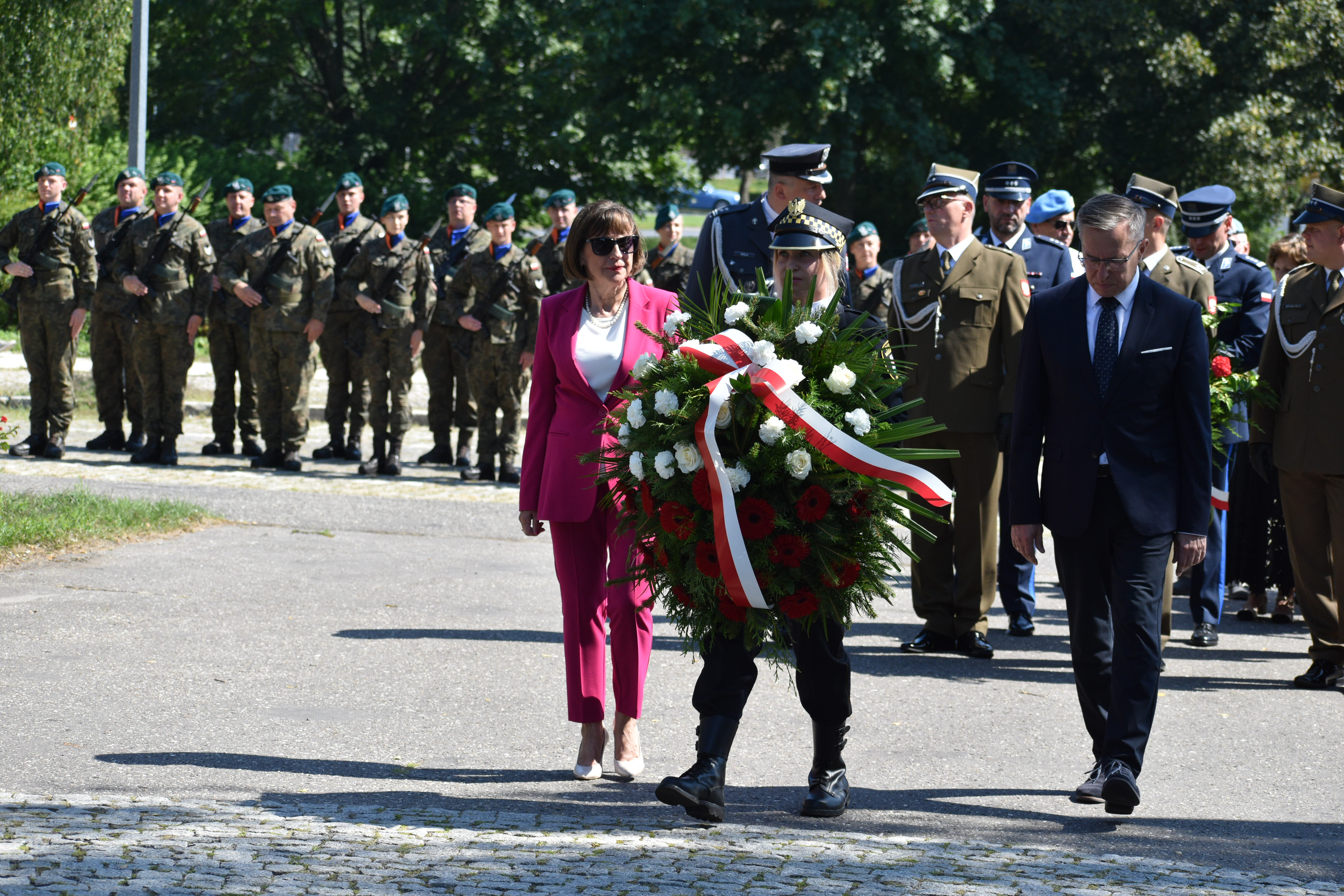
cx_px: 672
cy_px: 448
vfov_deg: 13.0
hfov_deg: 19.5
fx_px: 3920
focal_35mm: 105
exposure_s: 1/1250
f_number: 5
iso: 400
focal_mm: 70
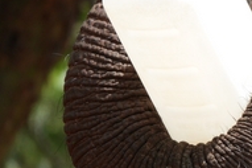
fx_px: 7994
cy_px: 252
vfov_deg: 1.2
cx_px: 418
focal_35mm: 1143
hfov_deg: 1.8
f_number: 4
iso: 250
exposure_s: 1/800
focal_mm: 124.94
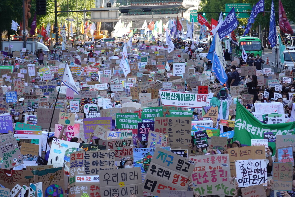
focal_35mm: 116
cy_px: 110
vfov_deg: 11.8
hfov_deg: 17.6
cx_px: 164
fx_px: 950
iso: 100
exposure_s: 1/125
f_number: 4
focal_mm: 35.31
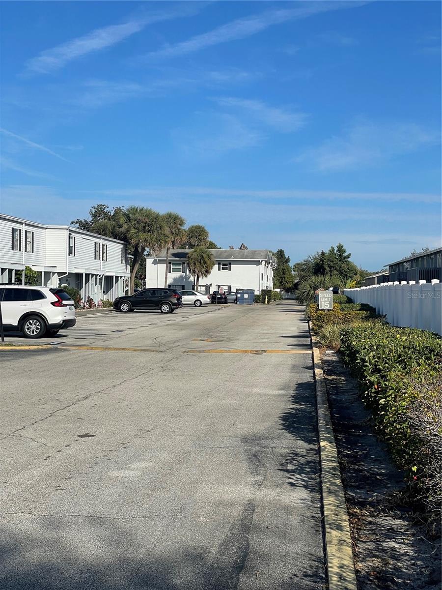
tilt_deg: +0.6
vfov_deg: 36.8
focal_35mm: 52
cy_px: 295
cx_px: 221
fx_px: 885
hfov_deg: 28.0
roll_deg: -1.1
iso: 25
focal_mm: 6
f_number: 2
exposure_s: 1/2660
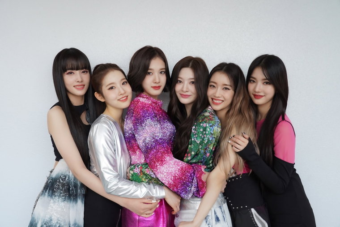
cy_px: 114
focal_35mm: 32
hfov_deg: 58.7
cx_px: 170
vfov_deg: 41.1
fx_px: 302
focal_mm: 32
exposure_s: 1/125
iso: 1250
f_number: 4
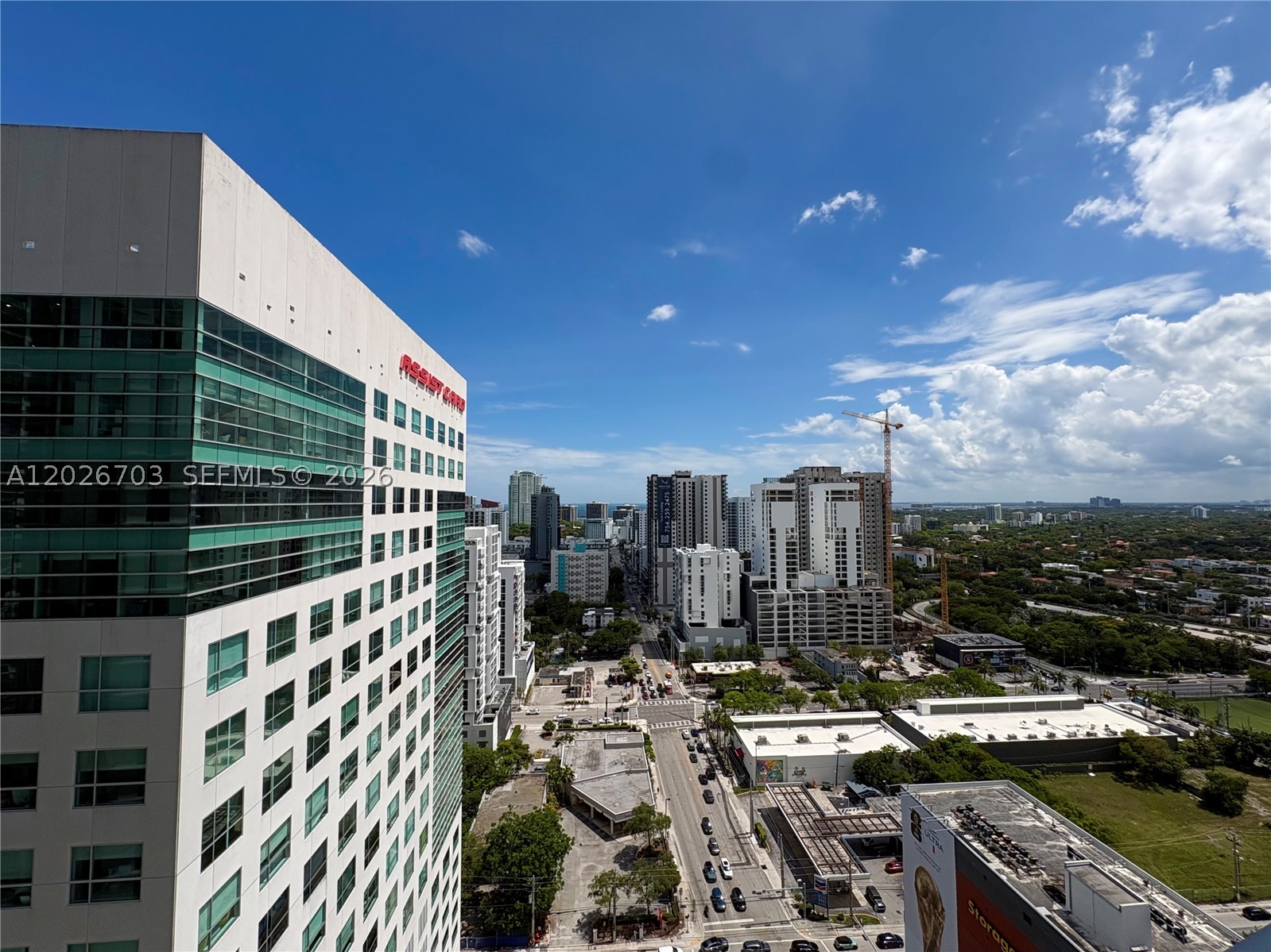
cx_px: 636
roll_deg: -0.7
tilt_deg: +2.9
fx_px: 514
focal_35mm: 14
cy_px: 476
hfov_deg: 102.1
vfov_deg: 85.7
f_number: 2.2
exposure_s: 1/3717
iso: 50
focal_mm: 2.22
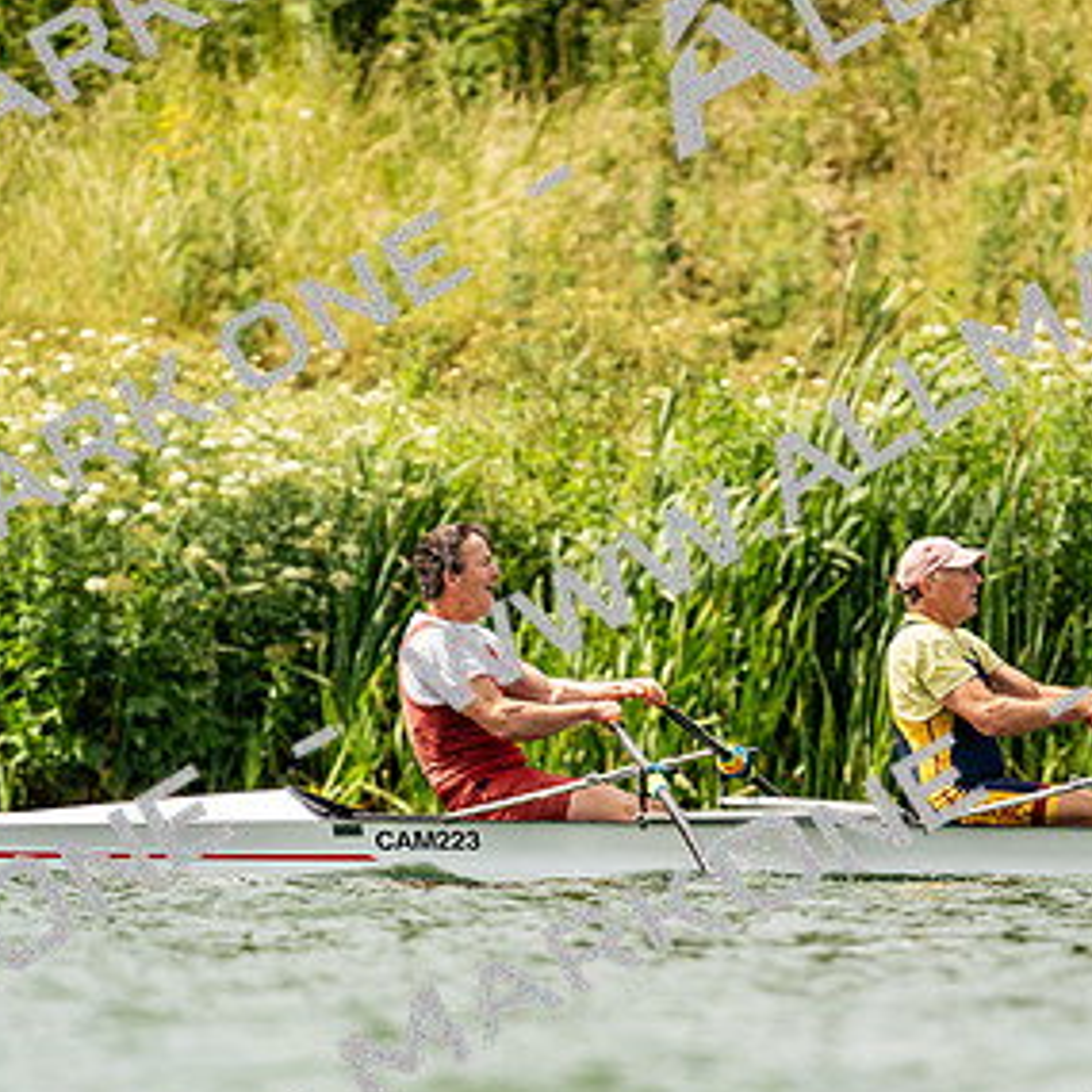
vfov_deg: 1.7
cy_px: 722
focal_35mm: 1039
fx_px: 37082
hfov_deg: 1.7
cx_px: 874
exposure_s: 1/2000
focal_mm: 600
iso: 320
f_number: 6.3
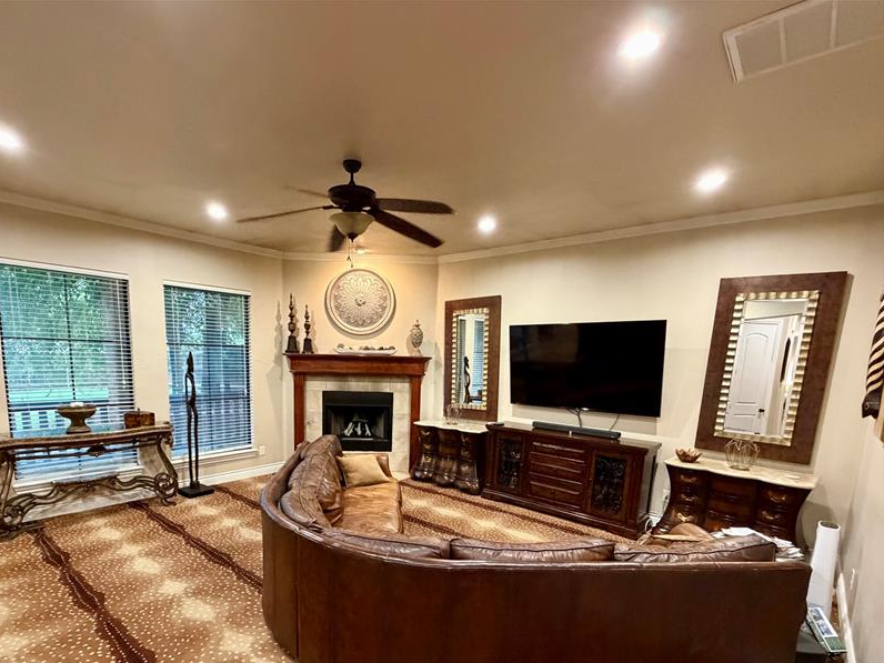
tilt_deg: -9.1
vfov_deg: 70.1
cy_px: 425
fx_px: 460
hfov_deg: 87.6
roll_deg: -1.2
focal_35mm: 18
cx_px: 405
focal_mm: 2.22
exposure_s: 1/60
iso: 800
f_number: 2.2
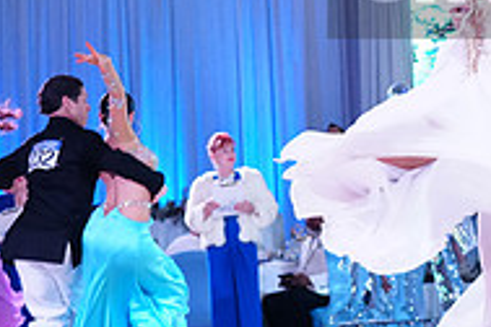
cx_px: 611
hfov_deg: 15.3
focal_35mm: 129
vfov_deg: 10.5
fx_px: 1759
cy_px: -30
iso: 3200
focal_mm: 42
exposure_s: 1/400
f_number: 4
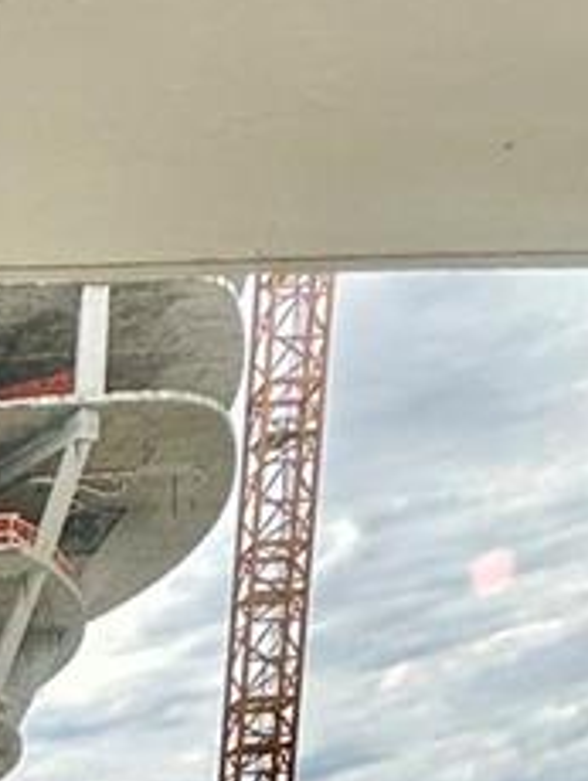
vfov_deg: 18.5
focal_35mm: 73
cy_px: 1525
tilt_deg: -14.4
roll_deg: +1.3
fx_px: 1650
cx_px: -428
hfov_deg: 17.1
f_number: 2.2
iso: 40
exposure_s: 1/903
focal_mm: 2.22
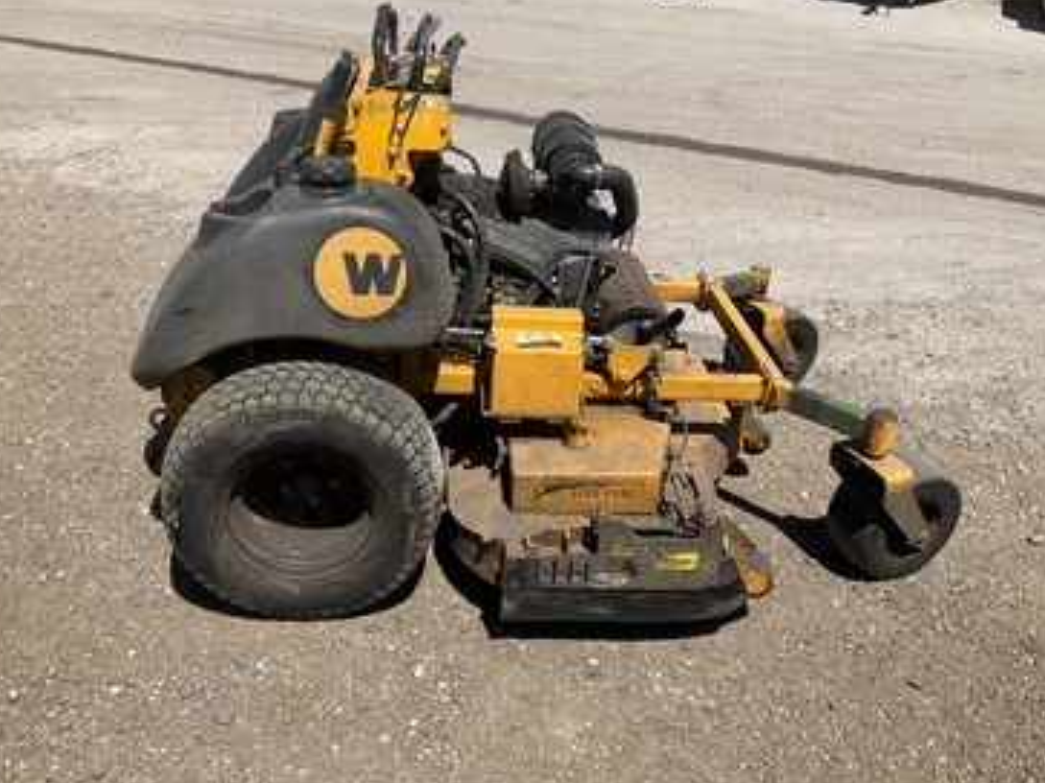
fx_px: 966
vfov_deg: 44.1
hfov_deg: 56.8
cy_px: 371
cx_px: 530
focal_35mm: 32
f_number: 1.8
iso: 25
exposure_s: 1/1912
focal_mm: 3
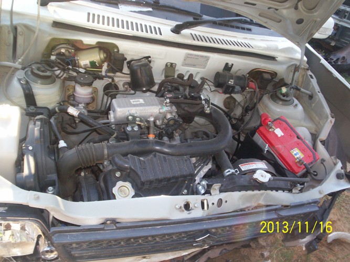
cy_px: 131
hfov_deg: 51.4
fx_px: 364
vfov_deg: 39.6
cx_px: 175
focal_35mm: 36
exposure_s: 1/64
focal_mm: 5.9
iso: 140
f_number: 4.5
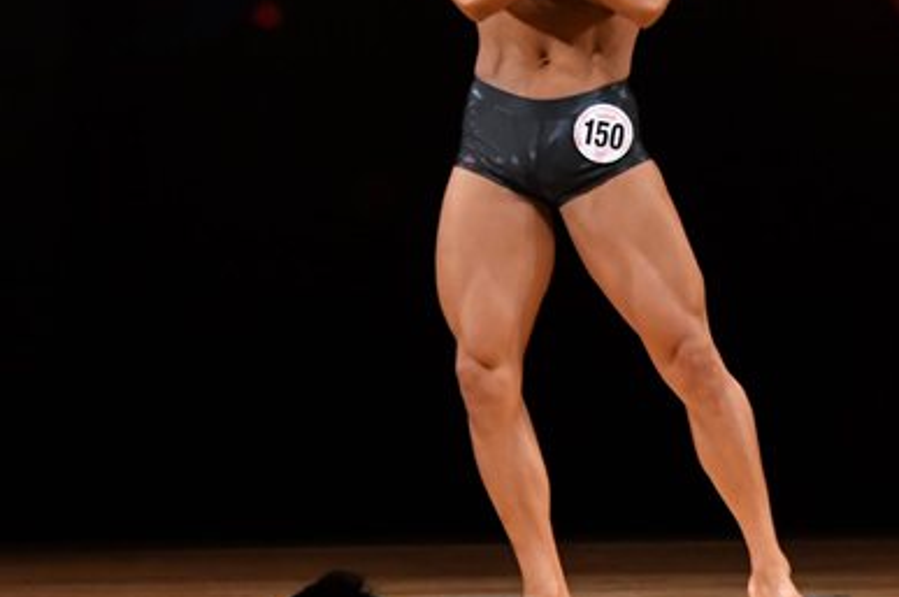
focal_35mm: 451
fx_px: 11248
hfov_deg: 4.6
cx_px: 600
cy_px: 153
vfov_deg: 3.0
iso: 3200
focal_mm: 150
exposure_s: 1/400
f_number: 5.6
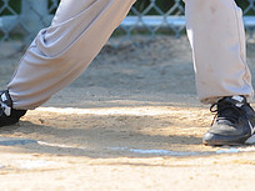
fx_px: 9068
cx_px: 99
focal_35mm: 1231
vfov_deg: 1.2
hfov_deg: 1.6
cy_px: -136
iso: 400
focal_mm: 300
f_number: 4
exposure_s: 1/800
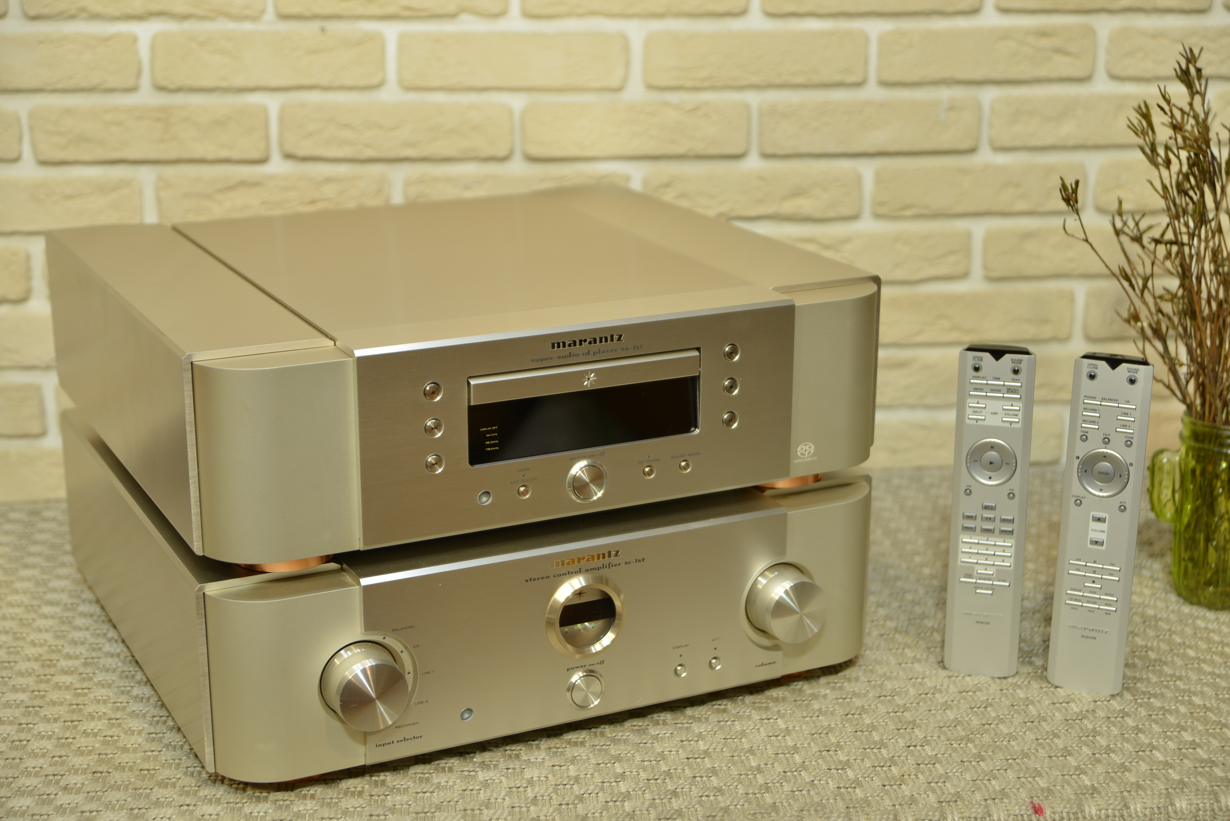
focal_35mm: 56
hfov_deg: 35.6
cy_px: 410
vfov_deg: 24.2
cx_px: 615
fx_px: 1914
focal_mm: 56
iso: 100
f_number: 4
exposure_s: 1/40
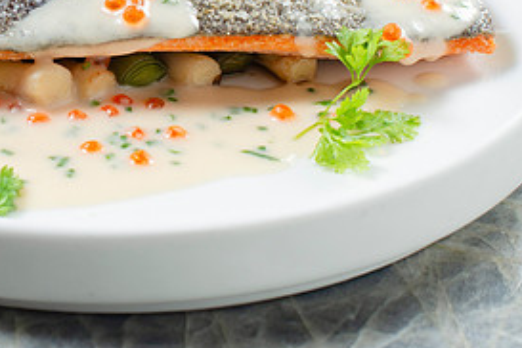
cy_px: 33
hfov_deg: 15.8
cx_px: 85
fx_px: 1870
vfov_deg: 10.6
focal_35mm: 129
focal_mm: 50
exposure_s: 1/200
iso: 200
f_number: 8
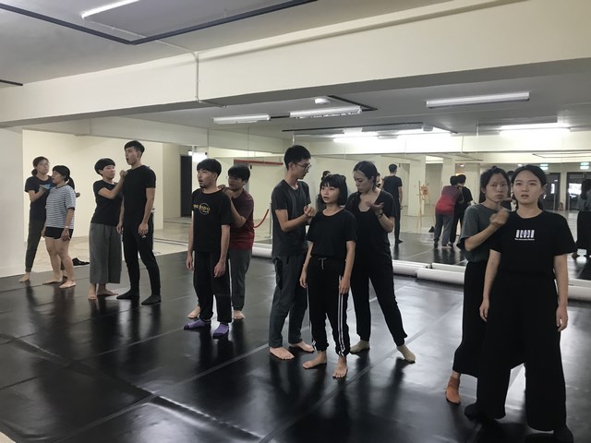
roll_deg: -0.9
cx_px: 296
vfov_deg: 49.7
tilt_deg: -4.1
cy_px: 222
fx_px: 478
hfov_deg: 63.4
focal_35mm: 28
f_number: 1.8
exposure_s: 1/17
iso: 40
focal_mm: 3.99
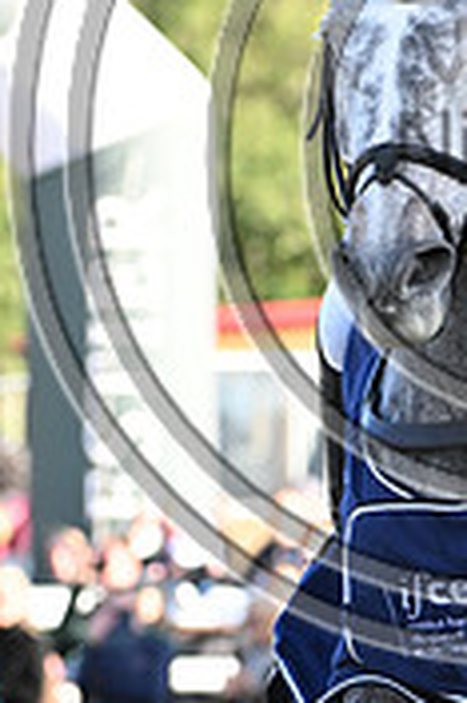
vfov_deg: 3.1
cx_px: 473
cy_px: 80
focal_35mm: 659
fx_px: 12847
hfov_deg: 2.1
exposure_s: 1/800
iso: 1600
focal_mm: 200
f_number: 5.6
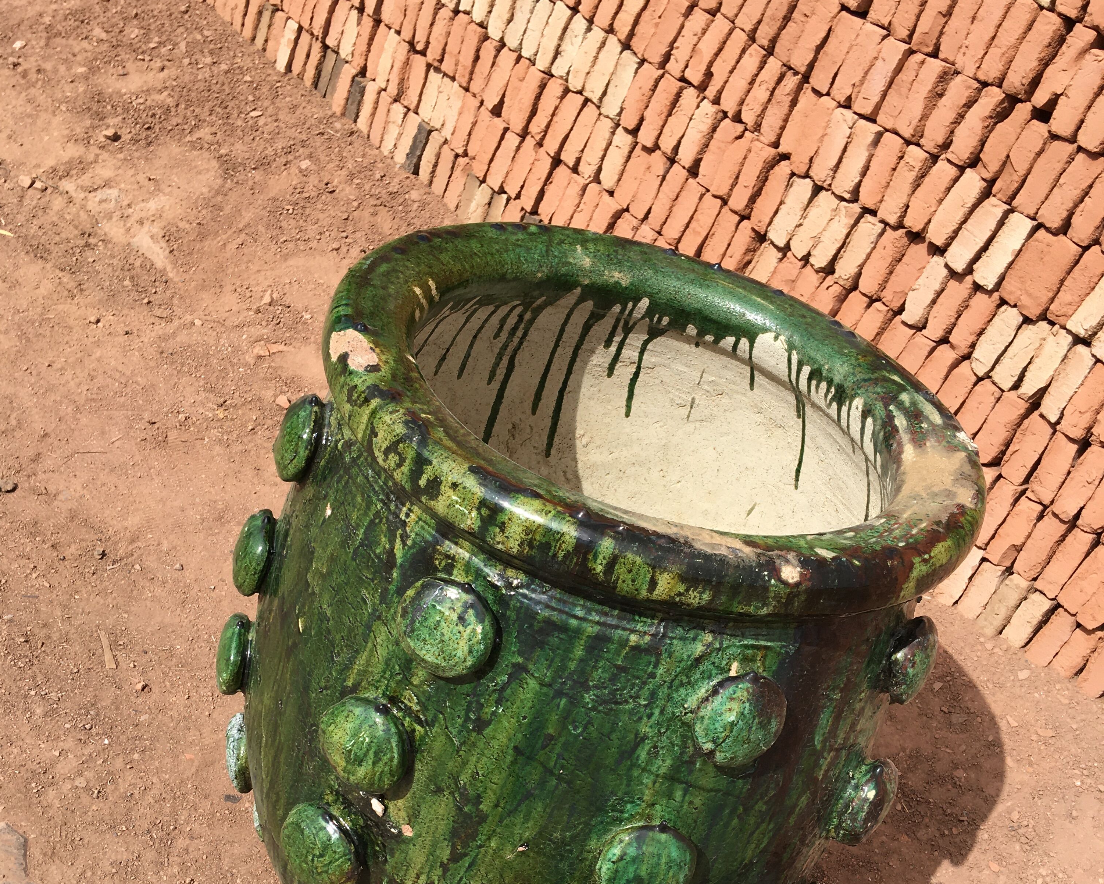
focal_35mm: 38
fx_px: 1242
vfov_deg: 38.4
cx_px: 549
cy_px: 633
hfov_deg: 47.9
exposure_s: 1/1399
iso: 25
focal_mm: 4.15
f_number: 2.2
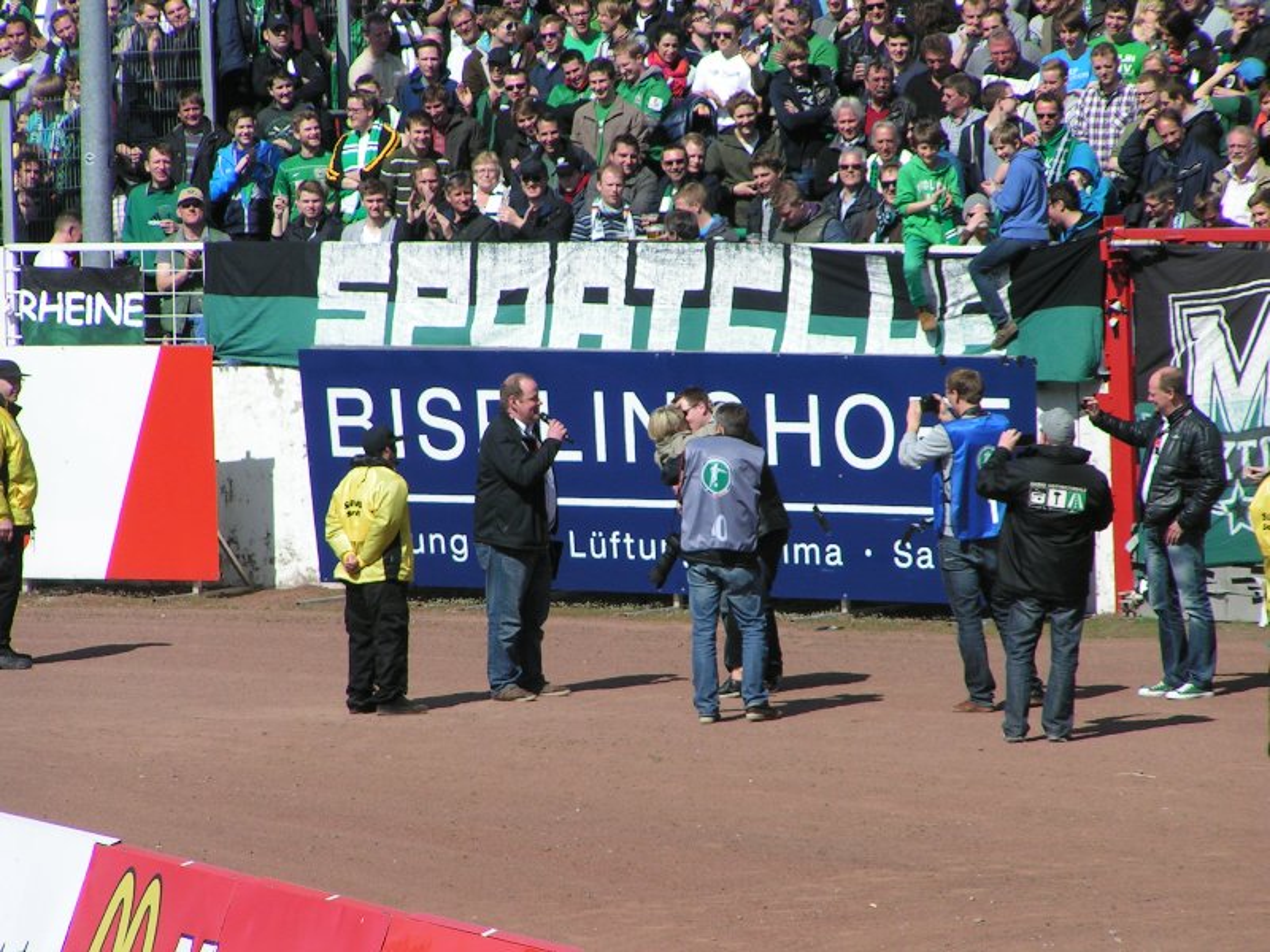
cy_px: 476
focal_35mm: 340
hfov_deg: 5.8
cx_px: 635
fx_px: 12474
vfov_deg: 4.4
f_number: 5.6
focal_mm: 52
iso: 50
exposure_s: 1/640
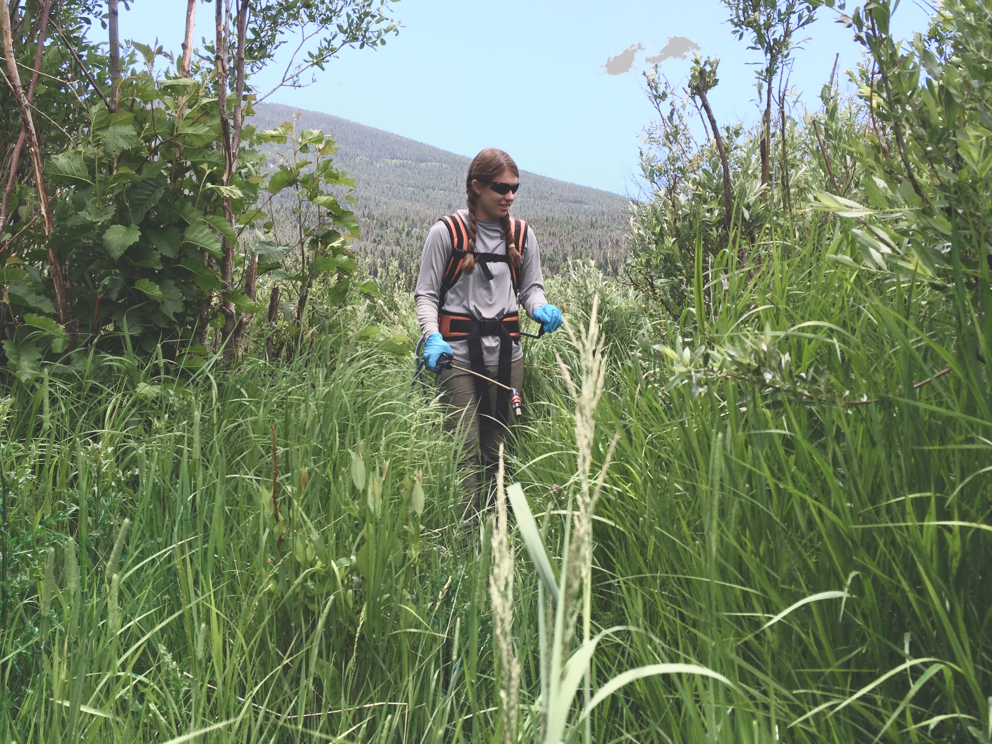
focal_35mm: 30
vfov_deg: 46.8
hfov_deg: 60.0
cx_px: 490
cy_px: 375
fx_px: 860
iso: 32
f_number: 2.2
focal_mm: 4.15
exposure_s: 1/760
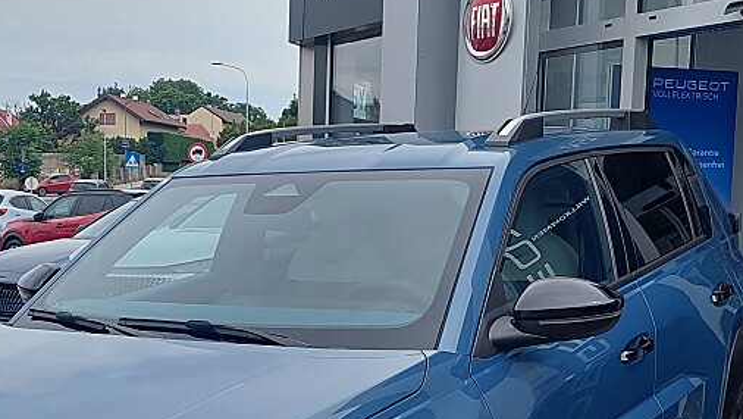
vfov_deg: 19.2
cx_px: 209
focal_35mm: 62
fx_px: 1222
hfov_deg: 33.3
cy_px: 334
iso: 40
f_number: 1.8
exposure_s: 1/1103
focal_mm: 5.23
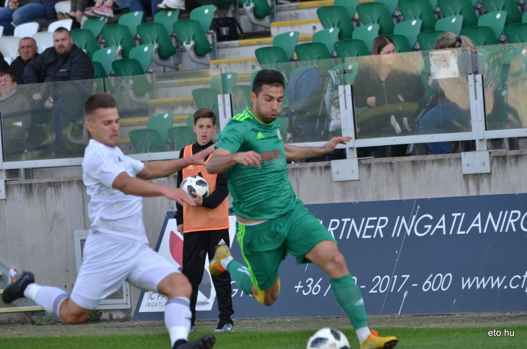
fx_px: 4602
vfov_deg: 4.3
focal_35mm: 315
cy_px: 174
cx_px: 264
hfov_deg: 6.6
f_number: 5.3
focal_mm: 210
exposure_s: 1/1000
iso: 500
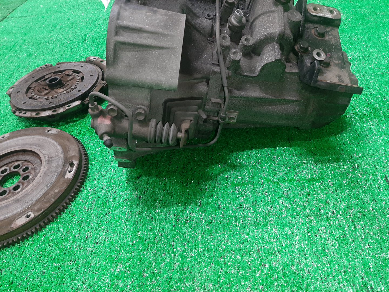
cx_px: 194
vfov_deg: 53.1
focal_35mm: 26
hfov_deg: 67.3
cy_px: 146
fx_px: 292
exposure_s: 1/50
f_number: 1.7
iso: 159
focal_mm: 3.93
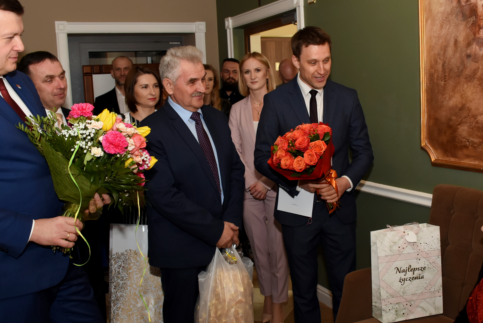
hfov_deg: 48.2
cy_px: 177
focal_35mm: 40
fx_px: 537
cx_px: 285
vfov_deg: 33.4
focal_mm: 18
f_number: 5.6
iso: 640
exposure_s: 1/160
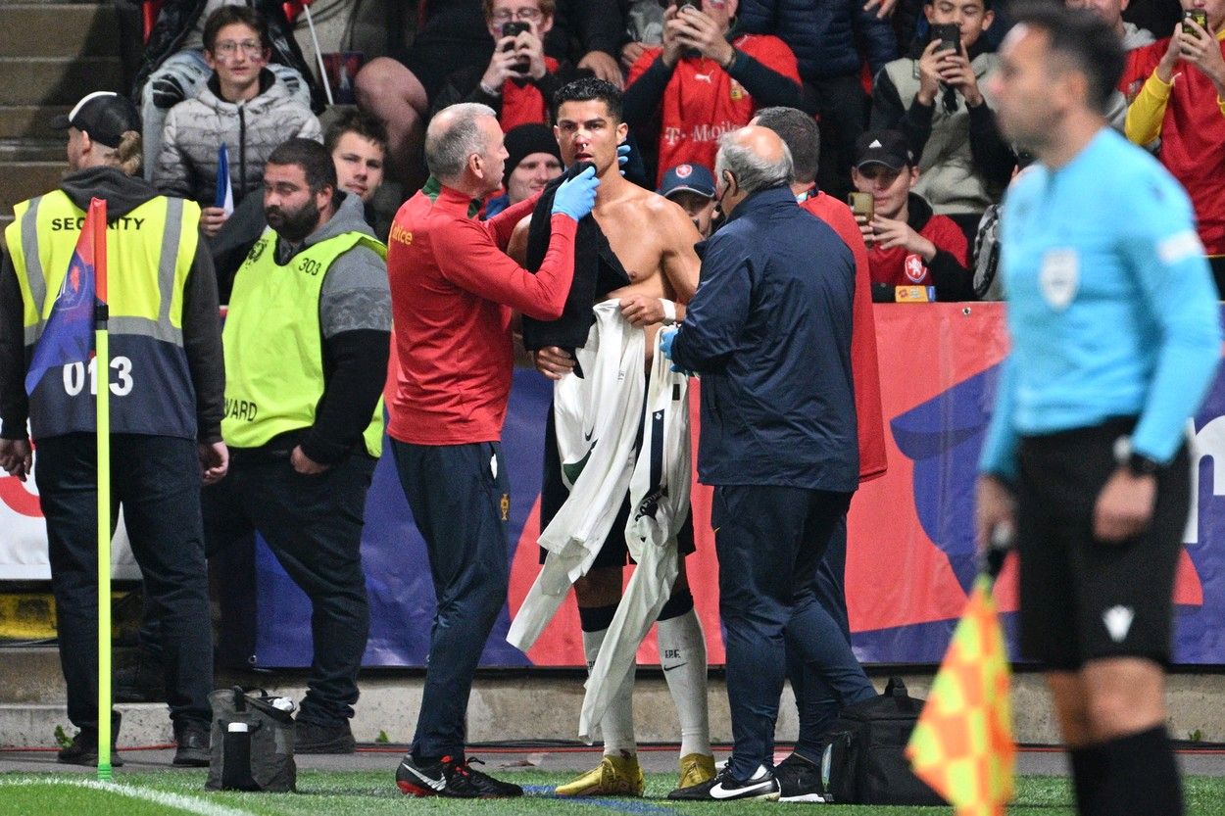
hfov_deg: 3.7
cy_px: 408
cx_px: 612
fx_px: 19052
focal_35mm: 560
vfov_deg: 2.5
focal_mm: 560
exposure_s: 1/640
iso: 5000
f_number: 5.6
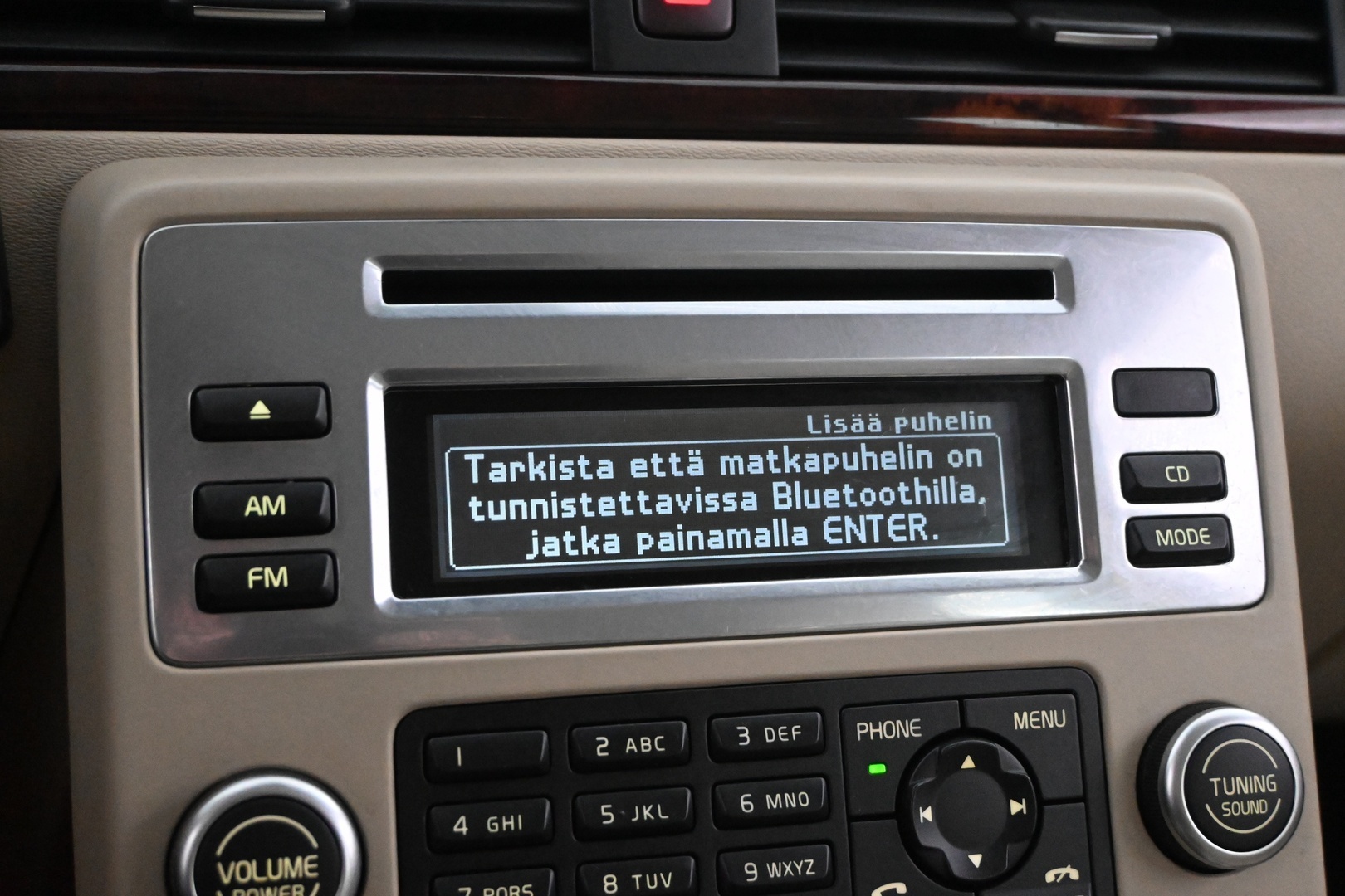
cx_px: 672
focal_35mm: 45
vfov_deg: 29.9
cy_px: 448
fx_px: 1681
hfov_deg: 43.6
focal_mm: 30
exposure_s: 1/50
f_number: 4.8
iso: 8000
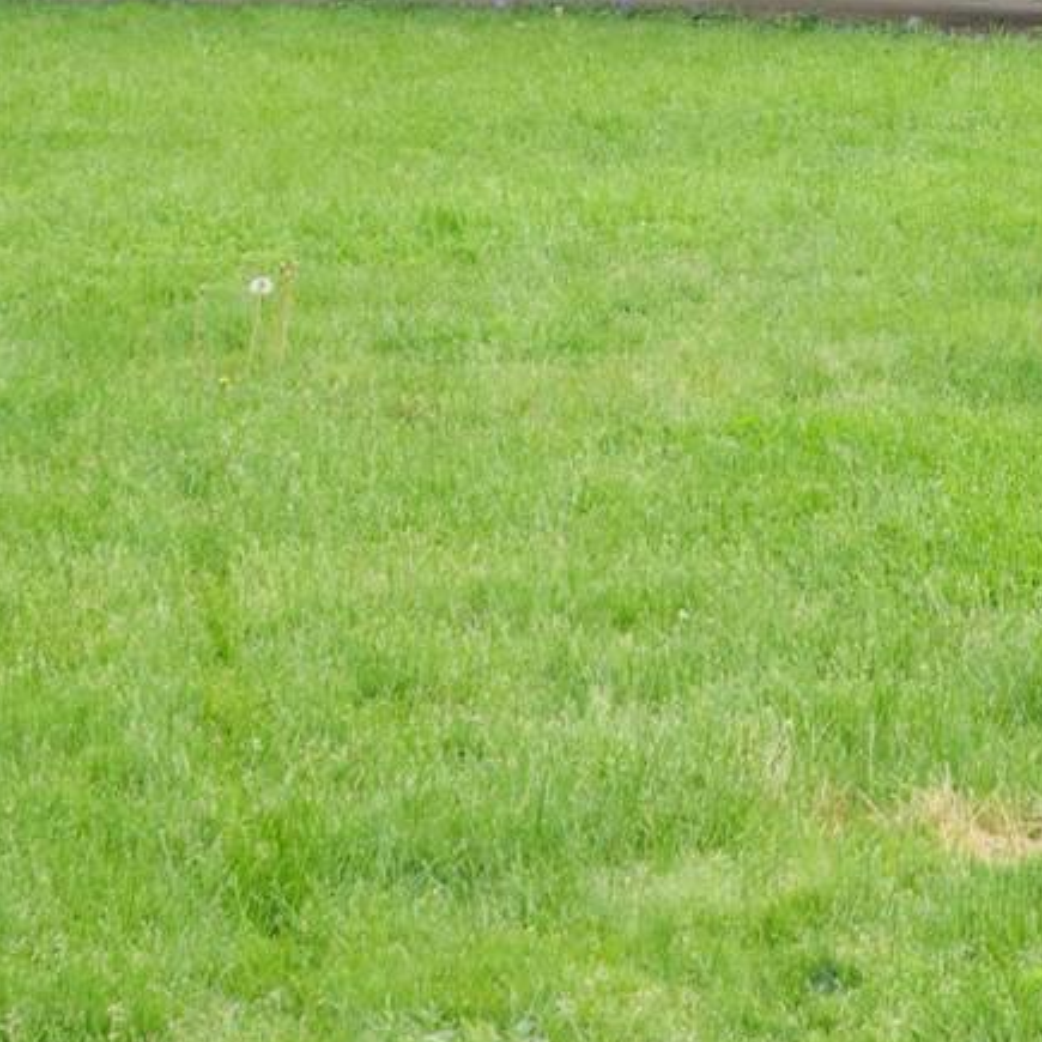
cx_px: 1373
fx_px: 6130
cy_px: -848
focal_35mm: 180
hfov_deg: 9.5
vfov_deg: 9.3
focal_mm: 20.2
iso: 125
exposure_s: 1/240
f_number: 5
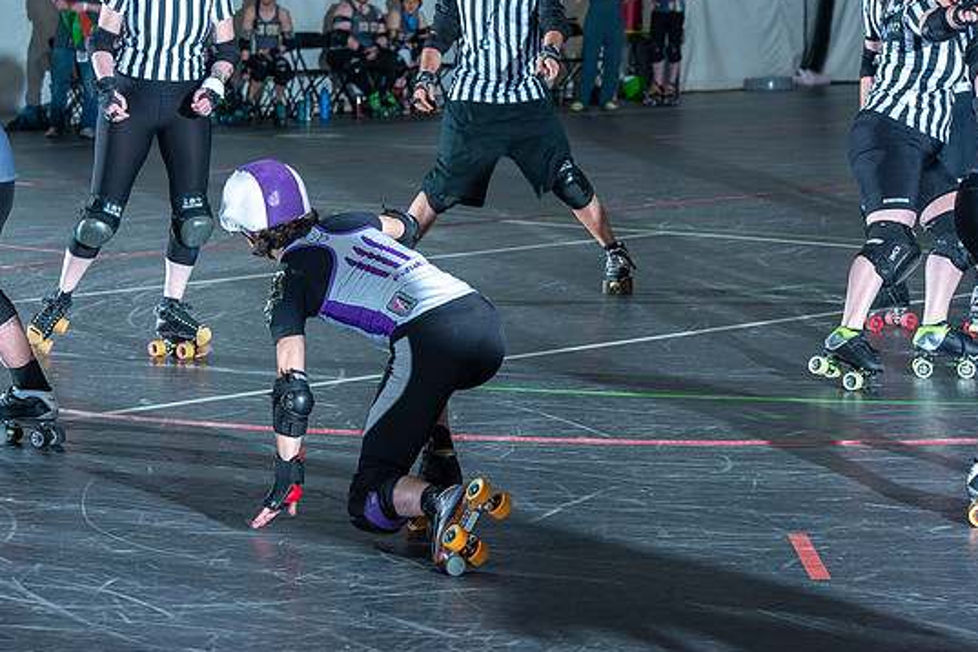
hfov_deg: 16.9
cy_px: 312
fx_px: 3287
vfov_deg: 11.3
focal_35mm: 121
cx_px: 455
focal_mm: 112
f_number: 8
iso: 800
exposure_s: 1/160
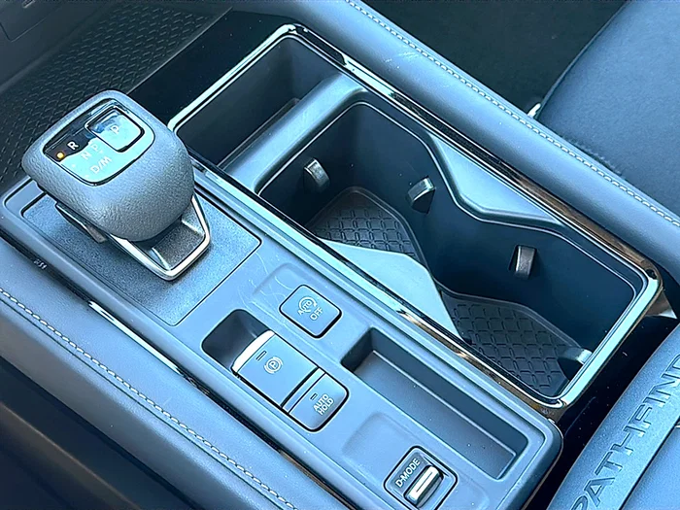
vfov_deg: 36.0
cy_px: 255
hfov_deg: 46.8
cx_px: 340
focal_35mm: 40
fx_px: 786
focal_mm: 6.86
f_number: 1.78
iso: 100
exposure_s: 1/41
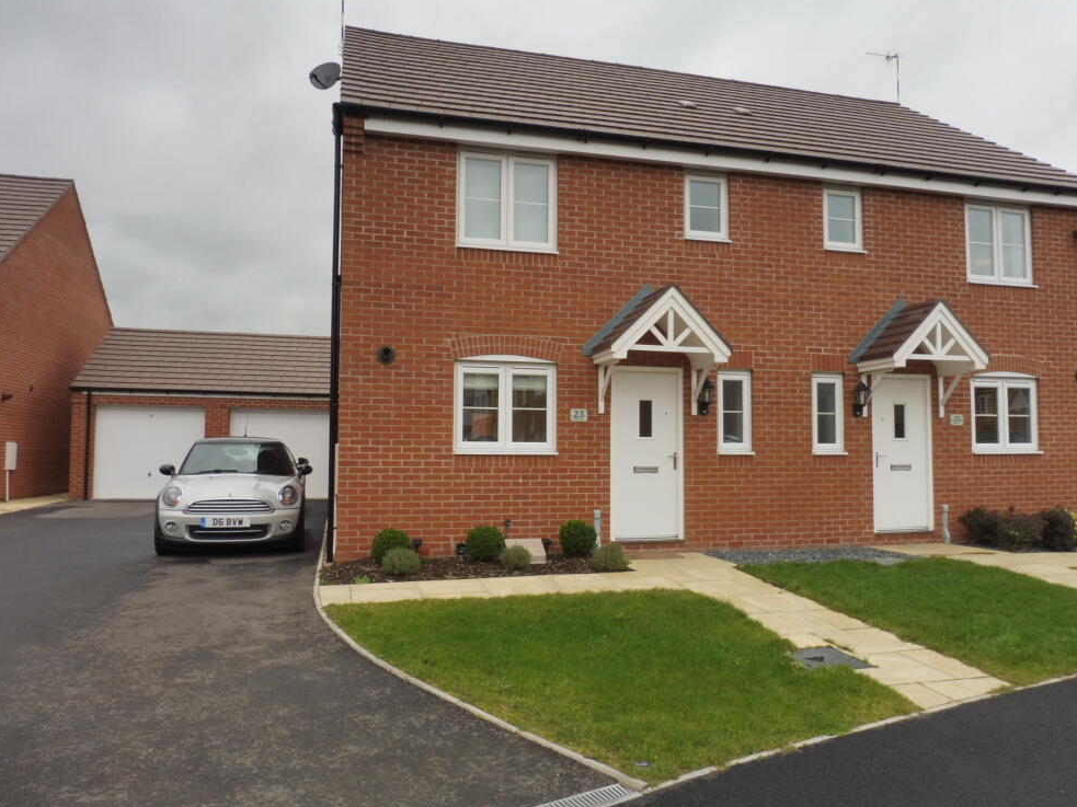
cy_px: 406
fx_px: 778
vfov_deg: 54.9
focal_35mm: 25
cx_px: 559
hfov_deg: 69.4
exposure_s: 1/100
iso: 100
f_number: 4
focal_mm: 4.3
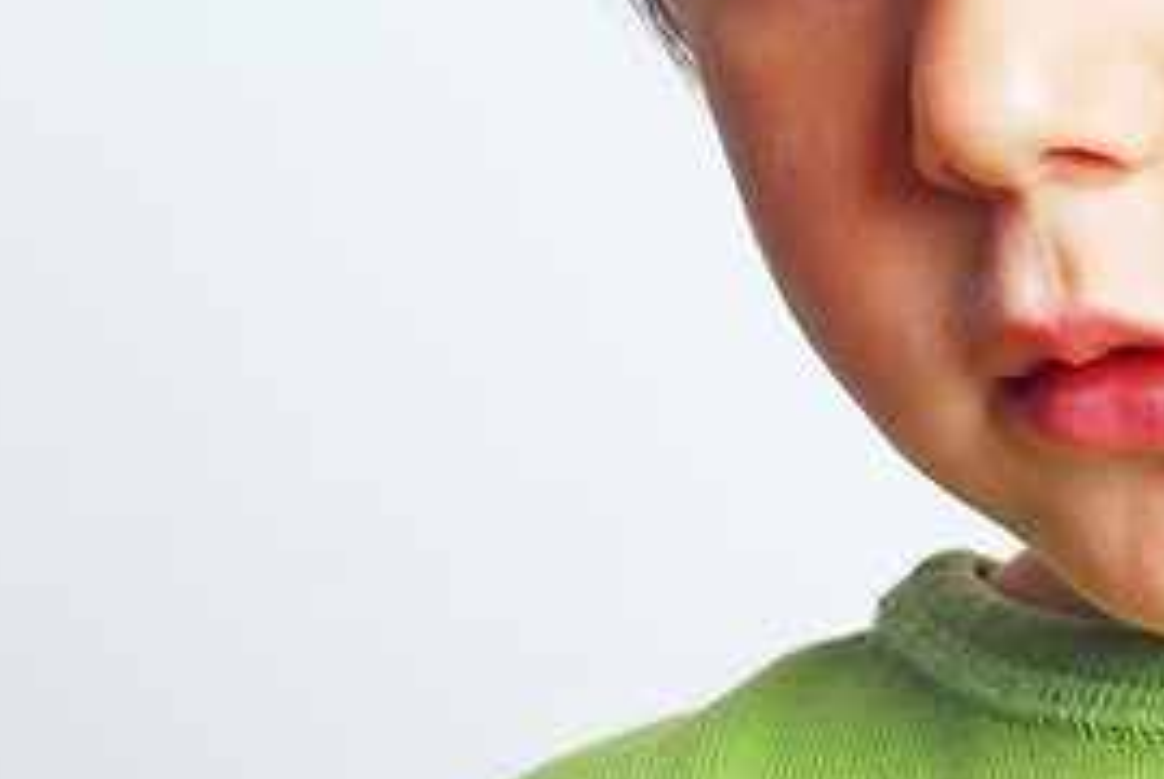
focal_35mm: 163
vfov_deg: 8.4
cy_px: -126
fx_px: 5276
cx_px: 1406
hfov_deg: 12.3
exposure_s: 1/60
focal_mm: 40
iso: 250
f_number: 8
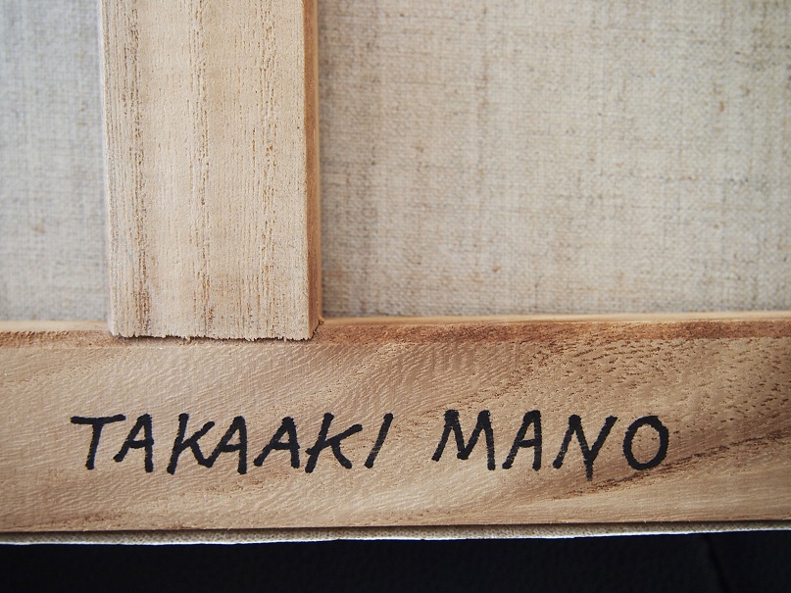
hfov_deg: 51.4
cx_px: 396
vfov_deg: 39.6
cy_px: 296
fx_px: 823
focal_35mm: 36
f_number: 4
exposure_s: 1/60
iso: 400
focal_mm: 18
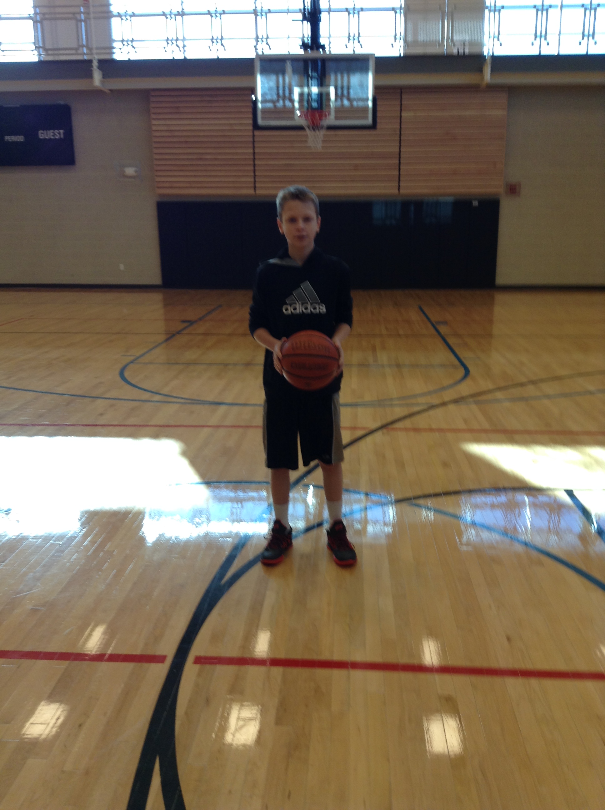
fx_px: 771
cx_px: 302
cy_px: 405
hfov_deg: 42.8
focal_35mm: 33
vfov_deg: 55.4
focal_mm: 3.3
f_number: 2.4
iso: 25
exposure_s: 1/40
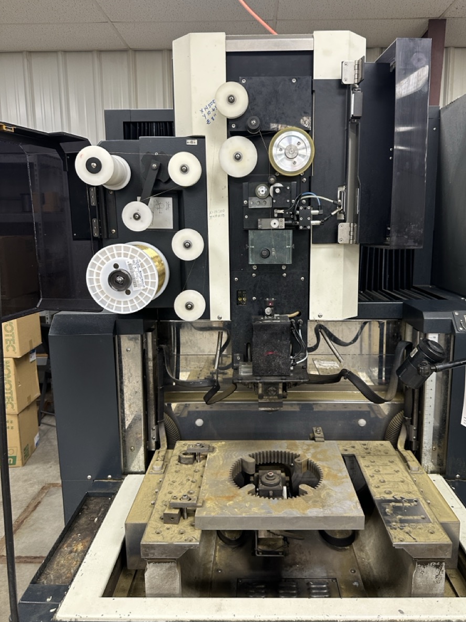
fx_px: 467
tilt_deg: -8.6
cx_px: 252
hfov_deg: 53.0
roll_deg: -0.3
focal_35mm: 26
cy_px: 297
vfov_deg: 67.3
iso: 200
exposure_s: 1/60
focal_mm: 6.86
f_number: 1.78
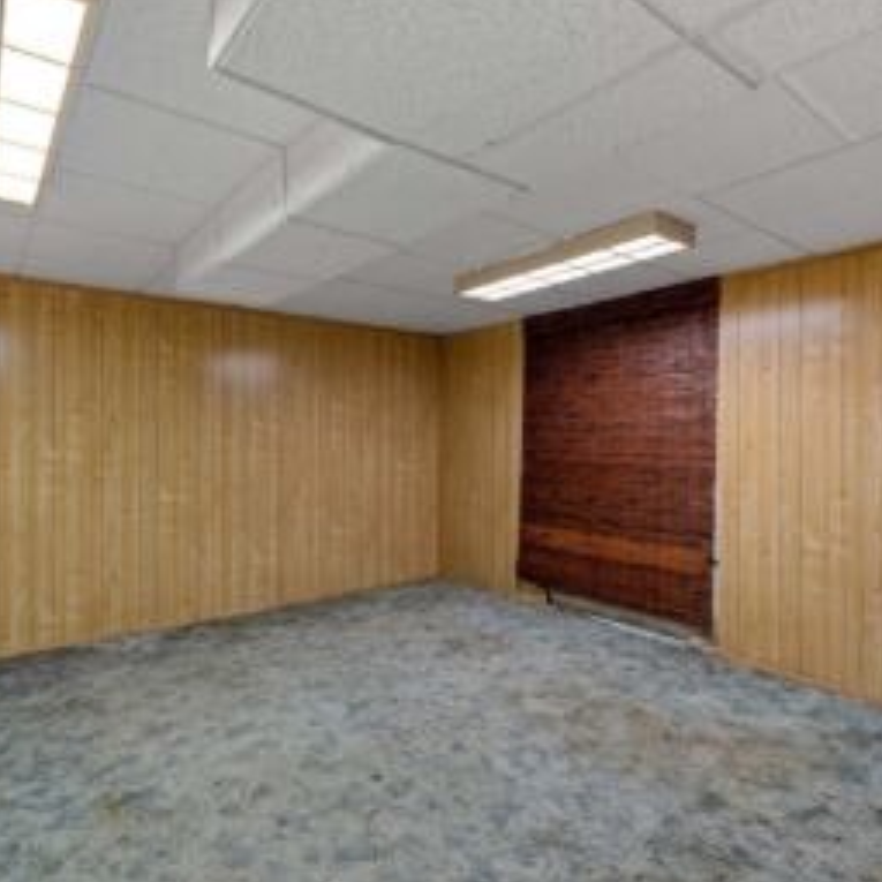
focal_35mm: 20
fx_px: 577
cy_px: 441
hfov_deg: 74.8
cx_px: 425
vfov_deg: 74.8
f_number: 8
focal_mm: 15
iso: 200
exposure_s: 1.6
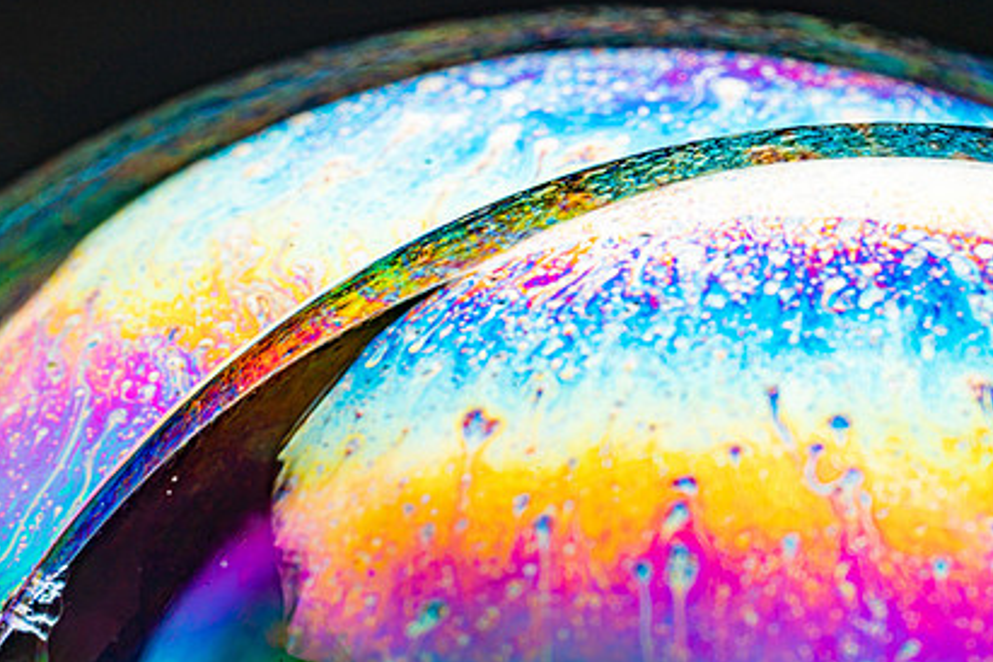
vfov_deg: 10.8
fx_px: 3503
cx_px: 469
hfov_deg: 16.1
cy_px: 223
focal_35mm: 127
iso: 100
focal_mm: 90
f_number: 22
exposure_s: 1/50
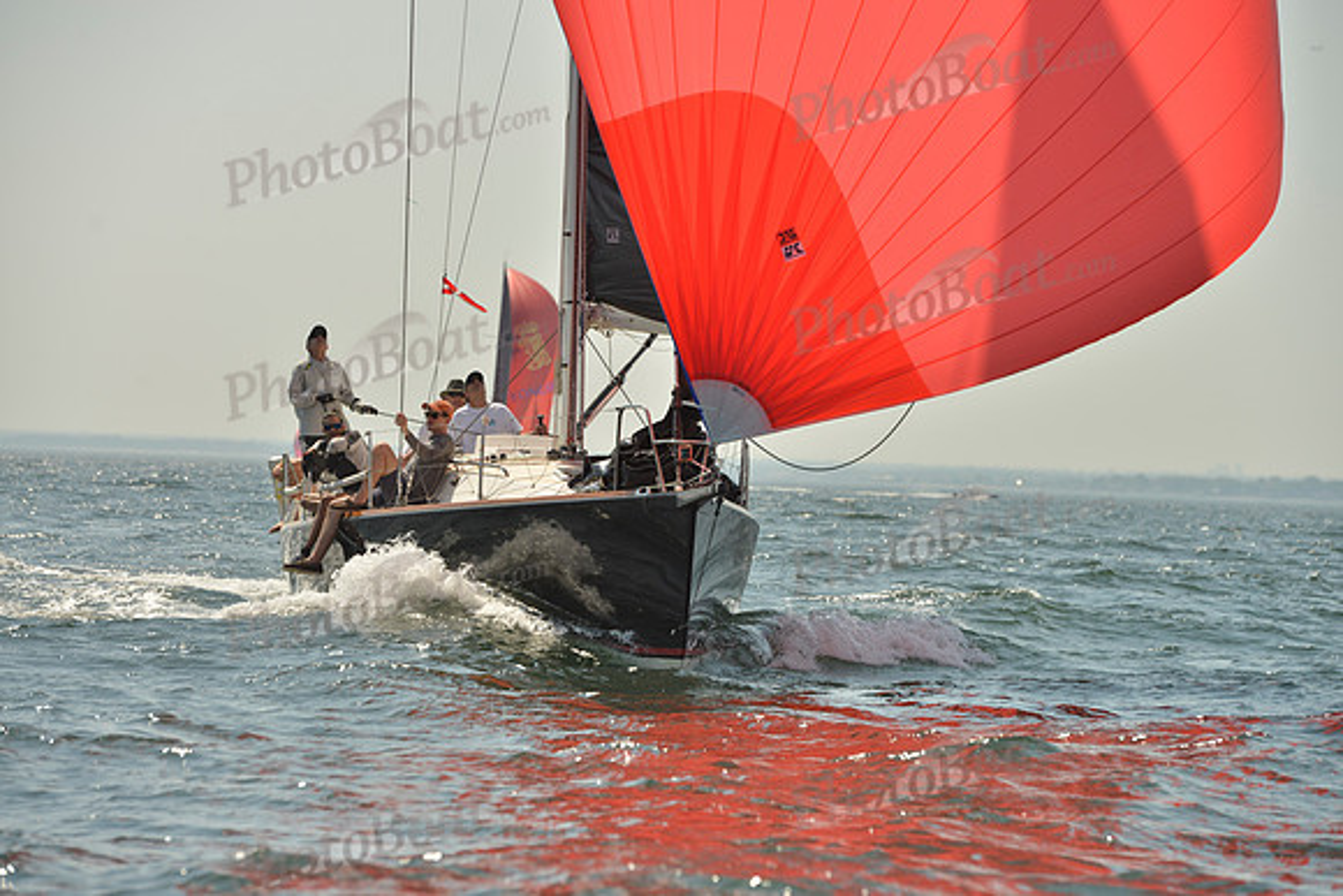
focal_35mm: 170
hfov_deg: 12.1
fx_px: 6343
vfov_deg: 8.1
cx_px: 672
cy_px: 448
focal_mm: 170
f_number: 8
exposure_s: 1/1250
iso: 200
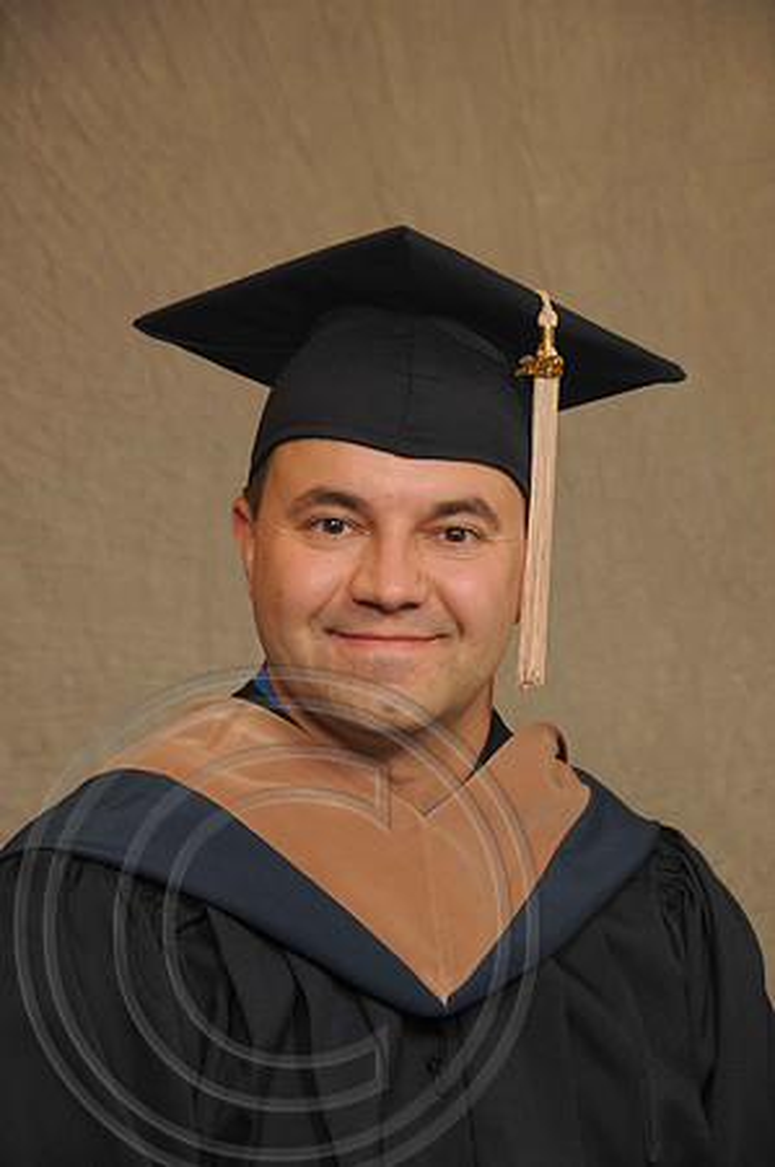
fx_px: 4369
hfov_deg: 10.1
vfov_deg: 15.2
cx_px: 388
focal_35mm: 135
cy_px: 584
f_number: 6.3
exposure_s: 1/60
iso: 200
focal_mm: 90
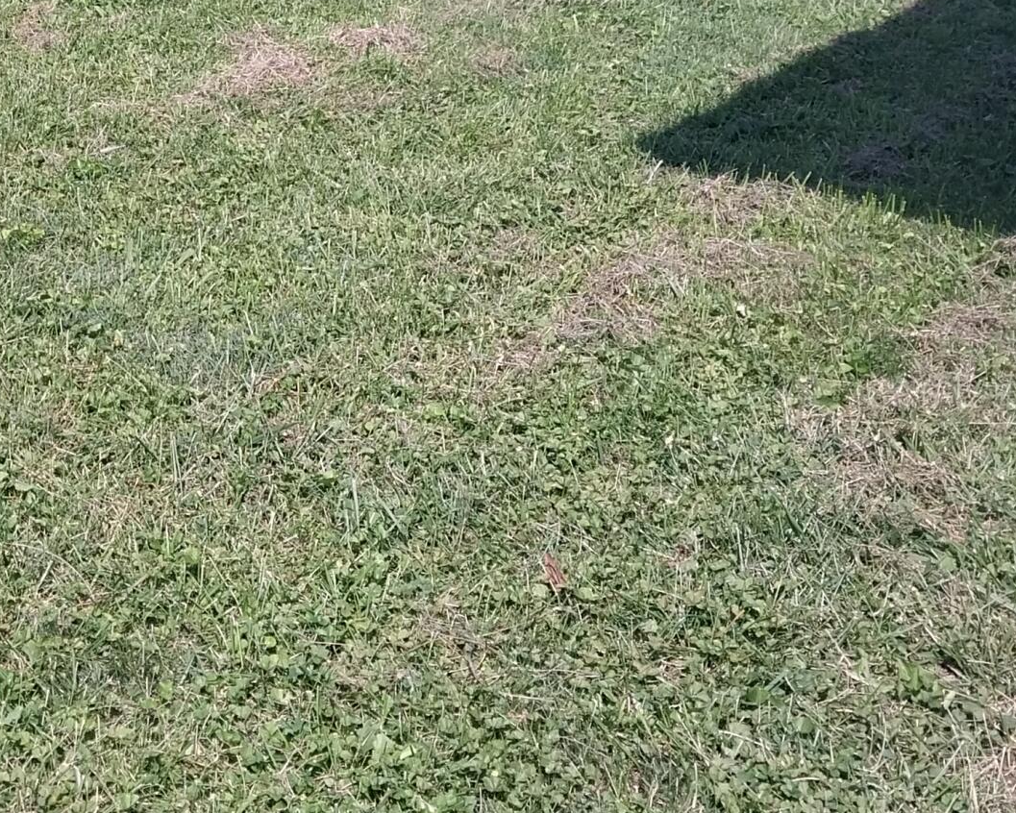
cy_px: -195
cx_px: -43
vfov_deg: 19.8
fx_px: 2165
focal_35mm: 72
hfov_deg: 24.9
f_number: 1.8
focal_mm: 4
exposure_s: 1/560
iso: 20
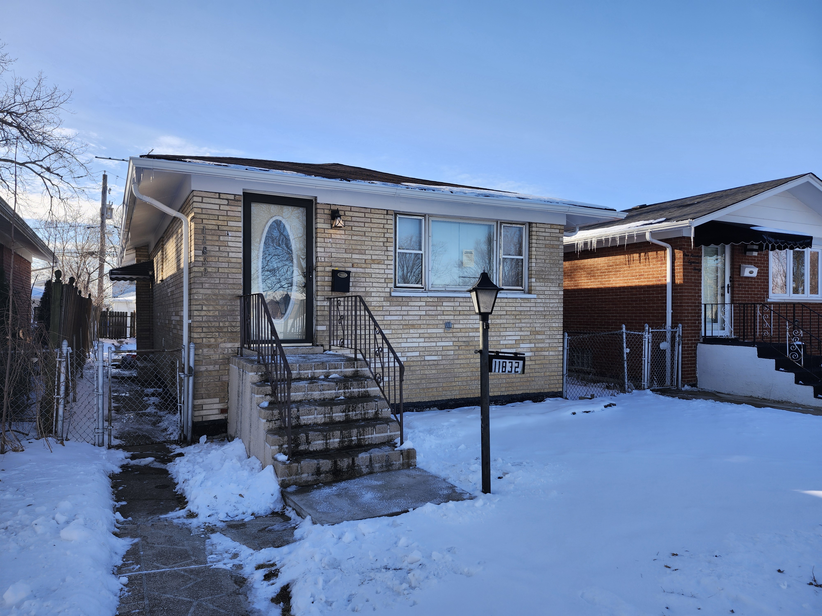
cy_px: 308
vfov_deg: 58.9
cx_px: 411
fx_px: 546
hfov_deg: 73.9
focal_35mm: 23
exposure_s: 1/692
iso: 25
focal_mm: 5.54
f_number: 1.8
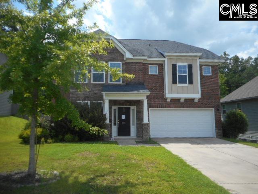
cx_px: 129
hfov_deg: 69.4
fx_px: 186
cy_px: 97
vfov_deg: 54.9
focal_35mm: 25
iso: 80
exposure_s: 1/640
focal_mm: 4.5
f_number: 3.7
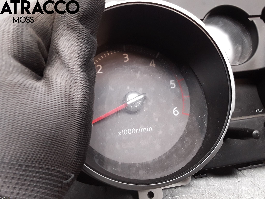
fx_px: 214
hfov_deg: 63.4
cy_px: 100
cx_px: 132
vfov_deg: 49.7
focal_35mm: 28
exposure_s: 1/50
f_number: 1.9
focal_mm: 2.91
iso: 100
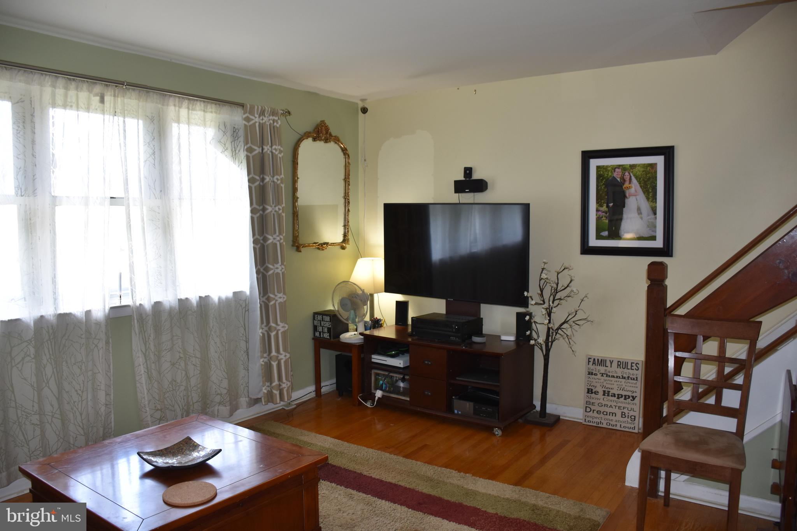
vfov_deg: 47.9
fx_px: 598
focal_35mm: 27
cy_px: 266
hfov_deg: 67.4
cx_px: 398
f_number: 3.5
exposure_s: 1/80
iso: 400
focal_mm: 18
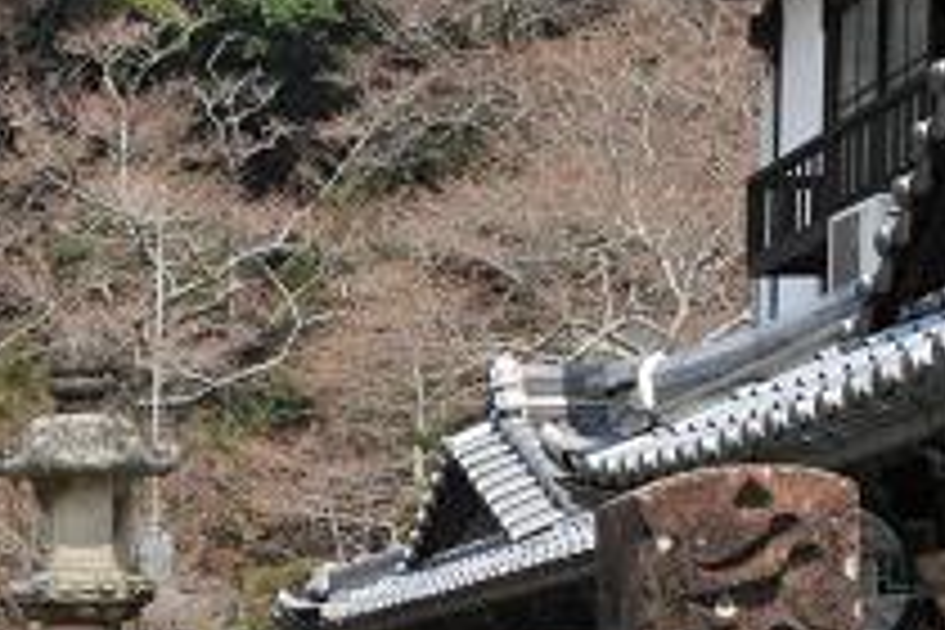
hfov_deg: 14.7
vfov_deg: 10.0
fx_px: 3517
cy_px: 904
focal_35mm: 134
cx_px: -268
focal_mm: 45
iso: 400
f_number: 13
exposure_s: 1/400
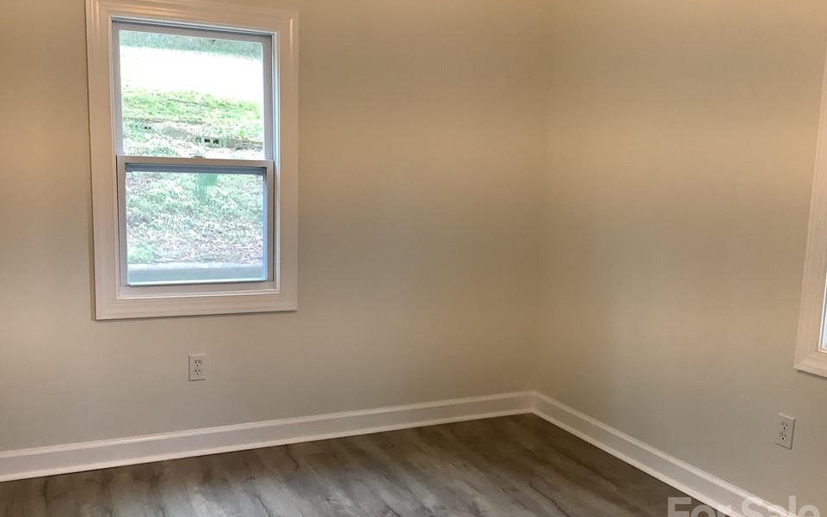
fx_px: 789
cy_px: 292
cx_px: 400
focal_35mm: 35
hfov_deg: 55.3
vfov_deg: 36.2
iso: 100
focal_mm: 3.3
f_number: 2.4
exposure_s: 1/50
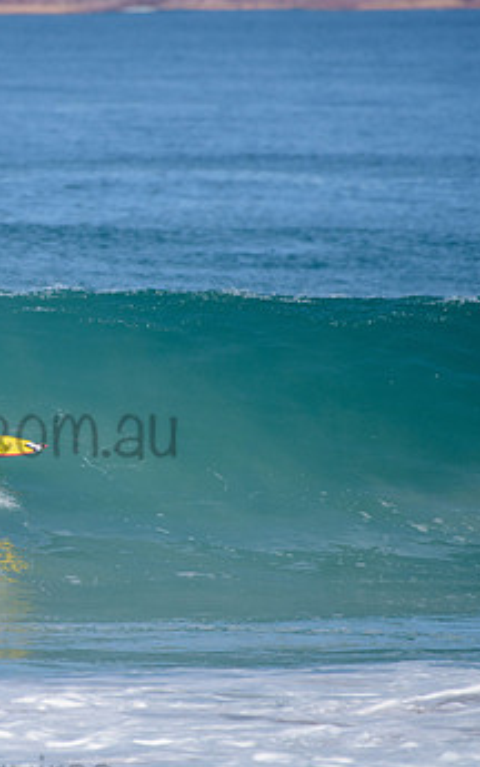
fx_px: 17894
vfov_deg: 2.5
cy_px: 406
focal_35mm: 856
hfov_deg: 1.5
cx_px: -58
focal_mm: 500
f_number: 5.6
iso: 160
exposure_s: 1/2000
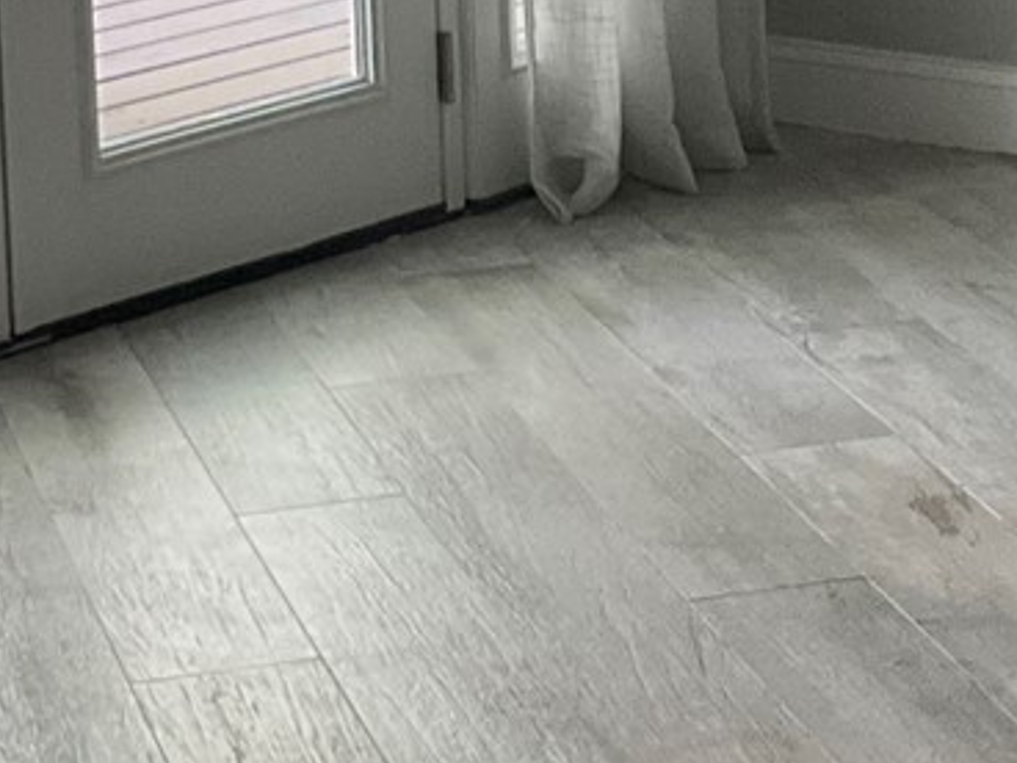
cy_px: -252
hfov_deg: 15.6
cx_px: 334
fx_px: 3702
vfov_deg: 11.4
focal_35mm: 126
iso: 160
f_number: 1.8
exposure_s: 1/60
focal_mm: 3
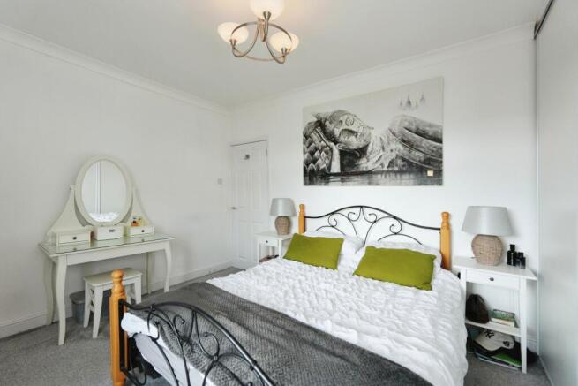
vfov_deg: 74.6
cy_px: 193
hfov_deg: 97.6
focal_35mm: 16
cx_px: 289
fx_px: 253
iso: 400
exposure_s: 1/160
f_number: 4
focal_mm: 10.5
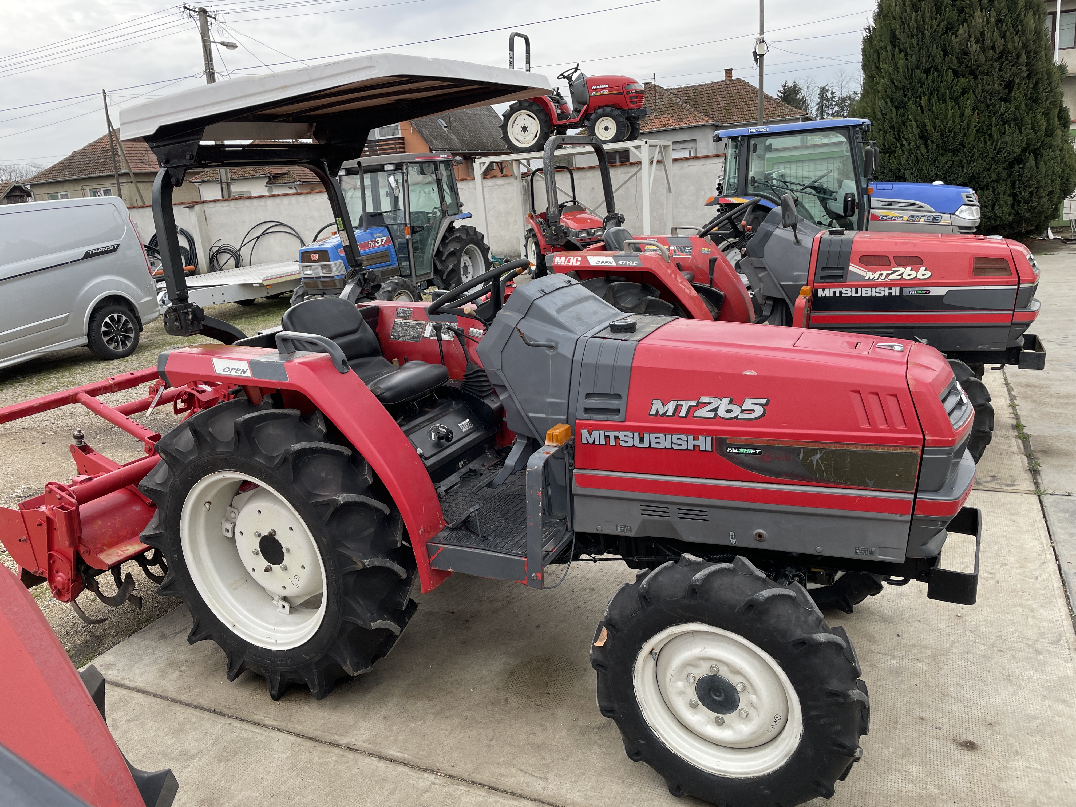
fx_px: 808
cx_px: 538
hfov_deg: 67.3
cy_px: 404
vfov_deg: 53.1
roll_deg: +6.0
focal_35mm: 26
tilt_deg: -15.7
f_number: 1.6
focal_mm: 4.2
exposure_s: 1/445
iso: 32
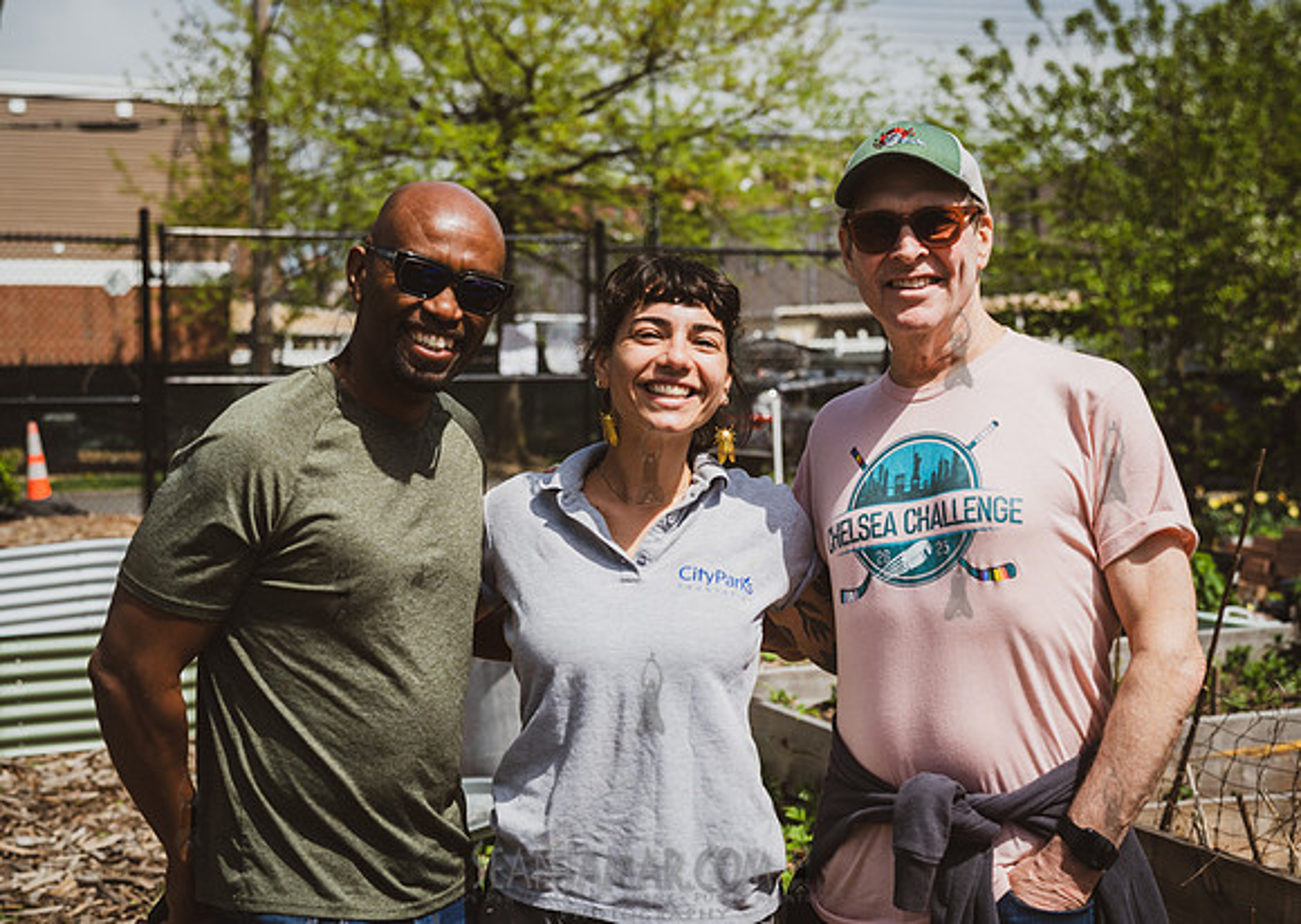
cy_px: 433
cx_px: 647
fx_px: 1967
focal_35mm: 53
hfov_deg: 36.6
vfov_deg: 26.4
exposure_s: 1/1600
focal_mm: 48
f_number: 3.5
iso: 100
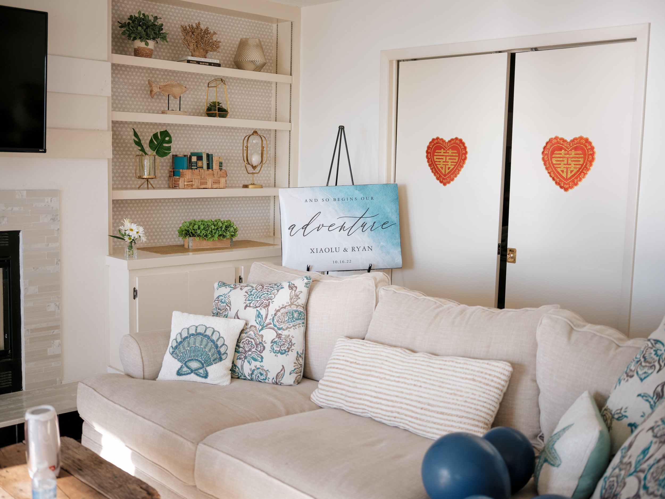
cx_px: 332
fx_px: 768
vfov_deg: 36.0
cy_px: 250
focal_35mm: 40
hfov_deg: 46.8
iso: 800
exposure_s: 1/320
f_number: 3.5
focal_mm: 50
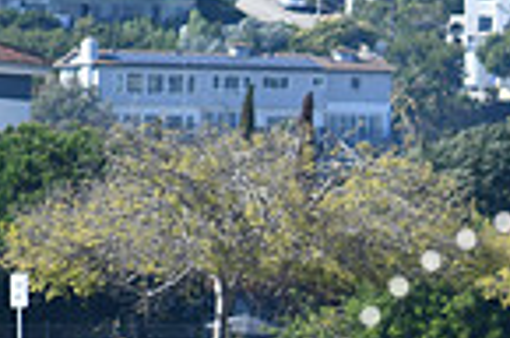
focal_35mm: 1083
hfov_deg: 1.9
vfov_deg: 1.3
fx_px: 15309
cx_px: 619
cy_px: 523
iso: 180
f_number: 8
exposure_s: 1/500
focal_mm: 180
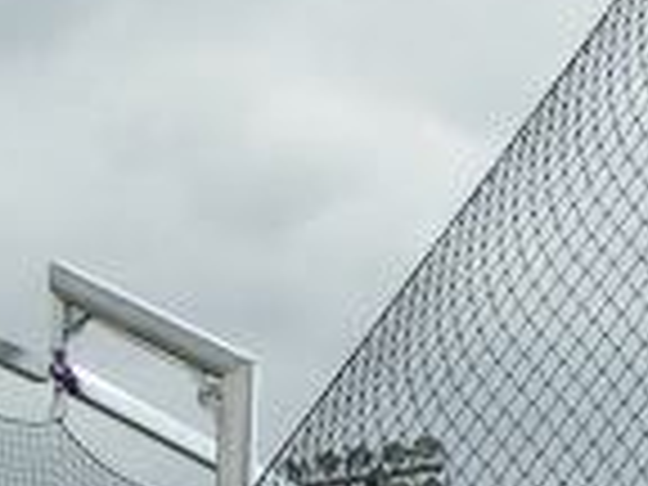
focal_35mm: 211
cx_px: 630
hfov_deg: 9.3
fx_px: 3950
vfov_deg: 6.9
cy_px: 778
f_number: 3.2
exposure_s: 1/1000
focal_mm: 5.8
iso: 50
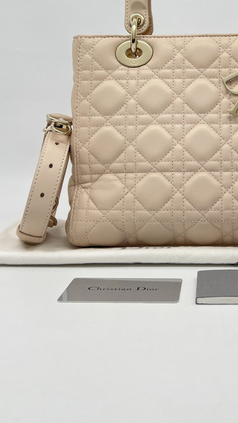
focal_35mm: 50
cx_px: 200
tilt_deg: +1.2
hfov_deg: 23.5
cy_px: 95
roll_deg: -0.5
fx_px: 561
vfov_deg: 39.9
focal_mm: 5.7
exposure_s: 1/351
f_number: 1.5
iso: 50
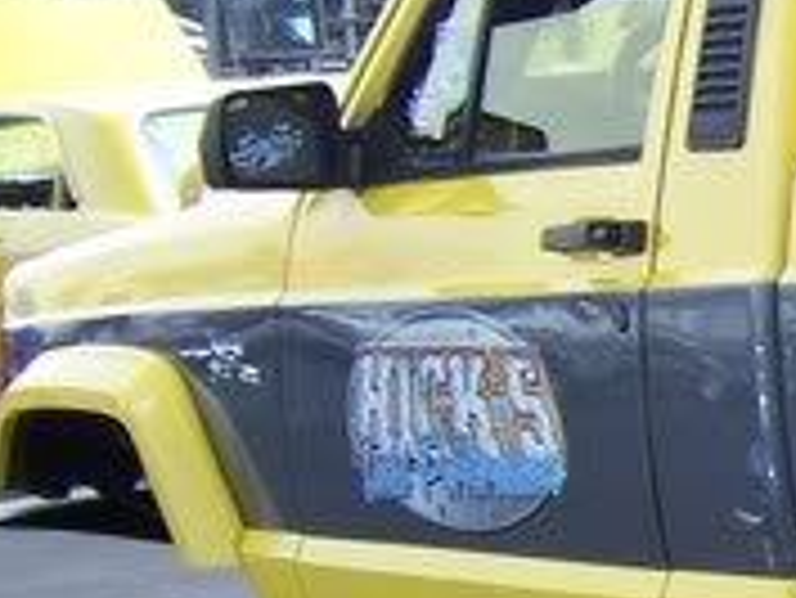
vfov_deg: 8.2
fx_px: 4165
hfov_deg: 9.9
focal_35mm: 181
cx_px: 1718
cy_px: 526
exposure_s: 1/180
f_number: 4
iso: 80
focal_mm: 6.7
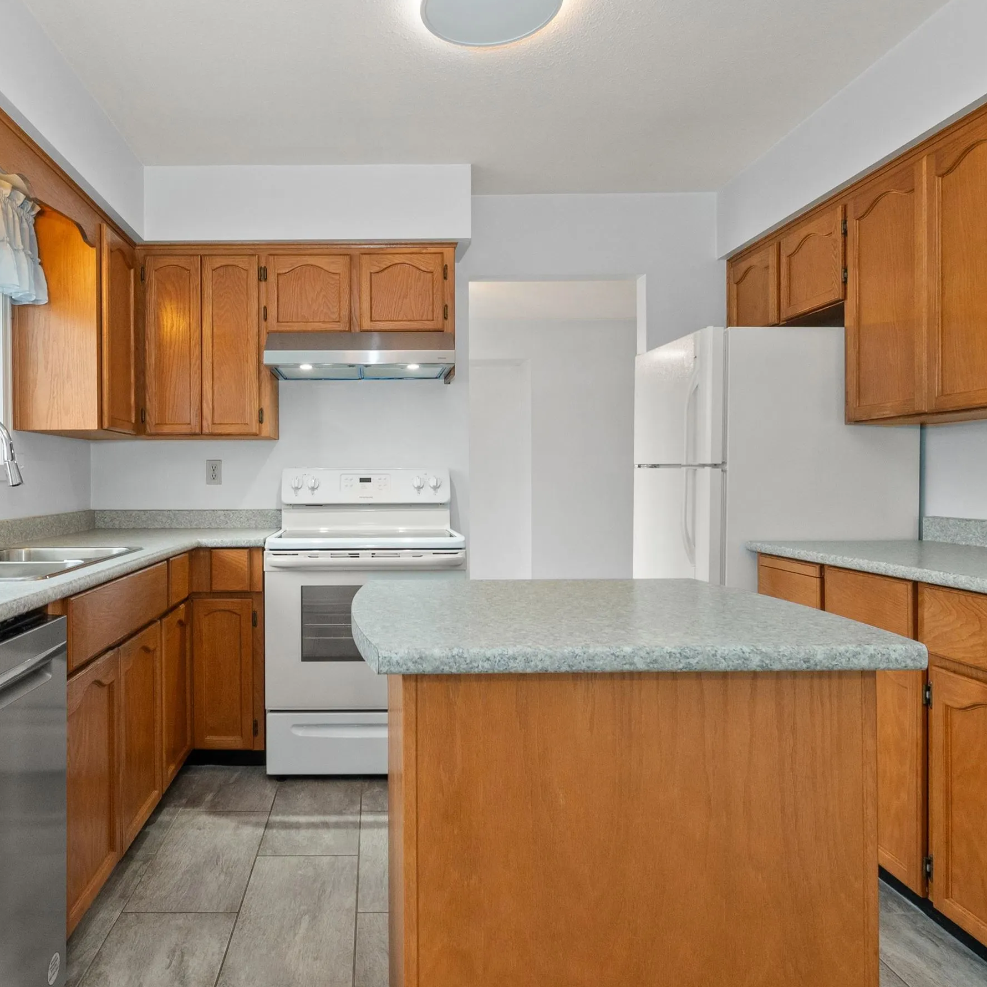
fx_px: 710
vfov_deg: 69.6
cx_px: 347
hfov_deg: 68.1
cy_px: 482
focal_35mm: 22
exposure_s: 1/25
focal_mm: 10
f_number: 9
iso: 250
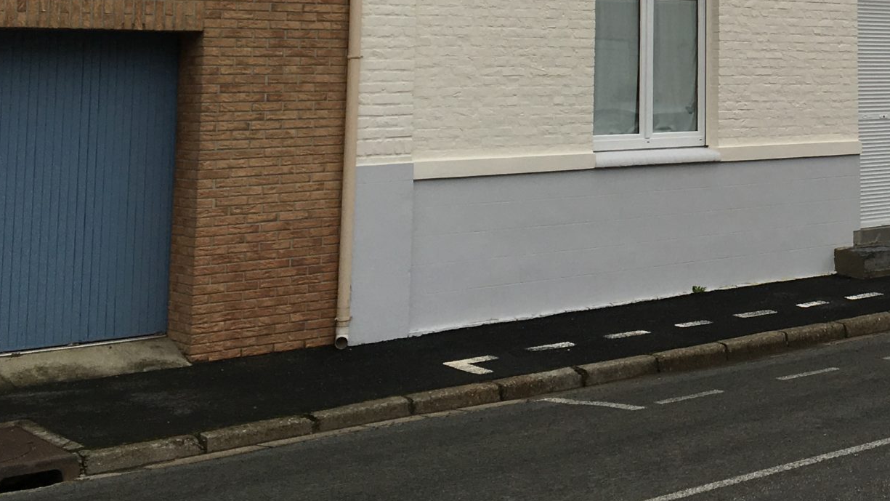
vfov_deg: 17.4
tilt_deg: +7.4
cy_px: -101
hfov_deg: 29.8
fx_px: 1558
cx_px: 886
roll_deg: -0.1
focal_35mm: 66
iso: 25
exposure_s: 1/516
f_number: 2.2
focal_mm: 4.15
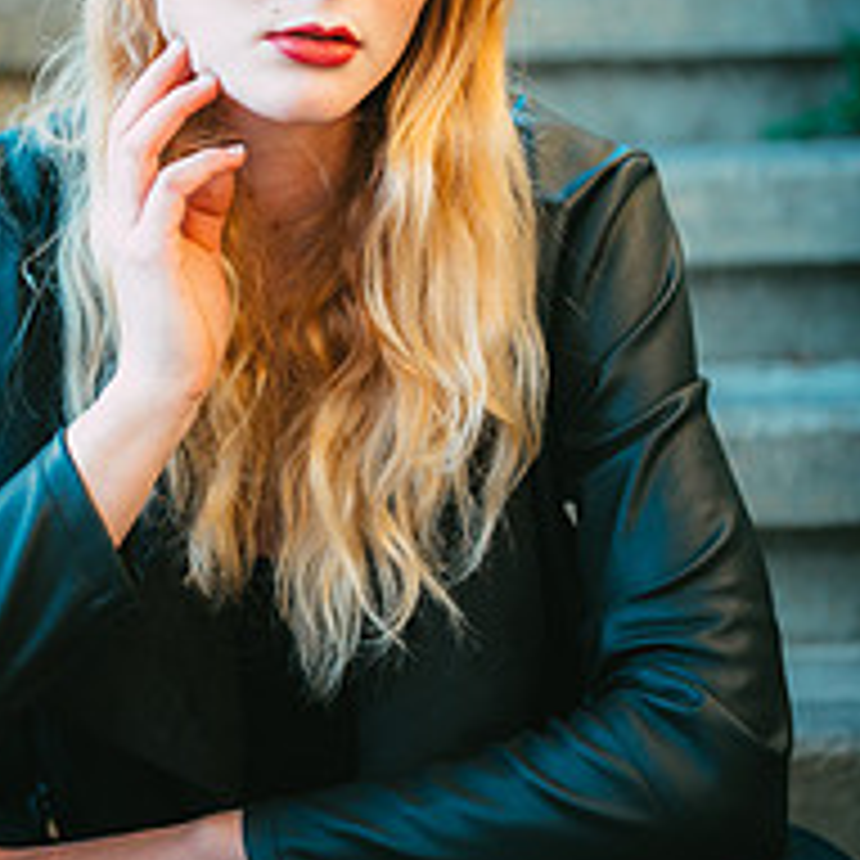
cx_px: 315
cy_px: 284
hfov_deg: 15.0
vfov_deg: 15.0
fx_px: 3261
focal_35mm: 116
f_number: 2.8
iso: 400
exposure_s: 1/320
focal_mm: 58
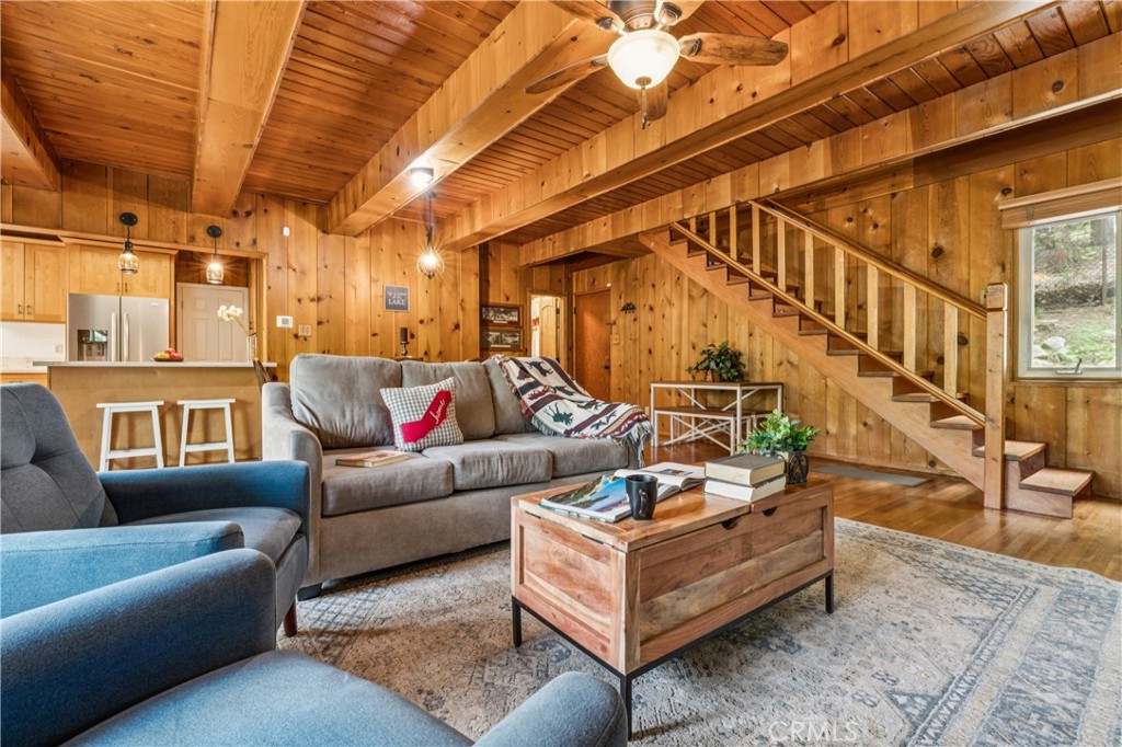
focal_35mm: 16
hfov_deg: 96.8
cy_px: 374
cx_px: 561
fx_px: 498
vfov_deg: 73.7
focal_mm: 16
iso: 100
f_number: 13
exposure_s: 4
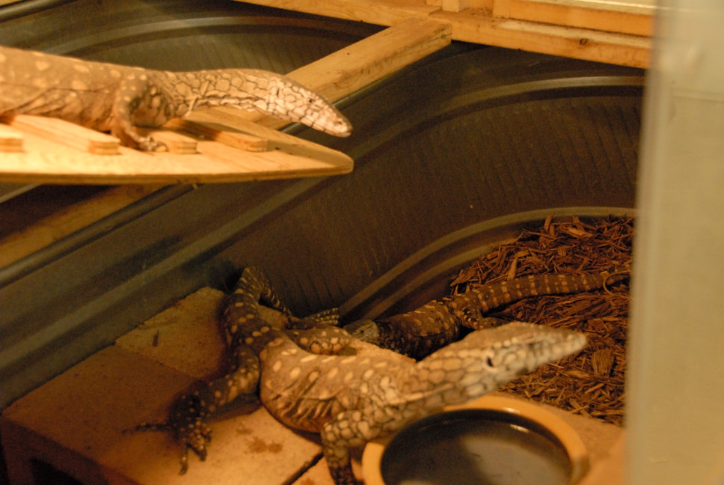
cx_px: 362
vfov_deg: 25.1
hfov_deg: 36.8
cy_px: 242
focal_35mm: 54
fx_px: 1087
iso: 1600
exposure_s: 1/30
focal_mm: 36
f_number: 4.2
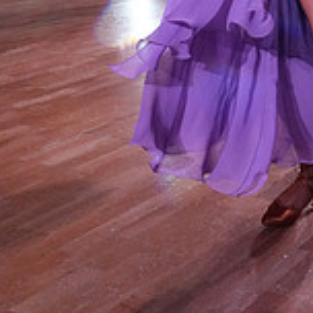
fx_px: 798
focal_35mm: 78
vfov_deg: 19.8
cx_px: 388
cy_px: -130
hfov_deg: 20.6
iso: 5000
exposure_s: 1/320
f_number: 5.6
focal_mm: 24
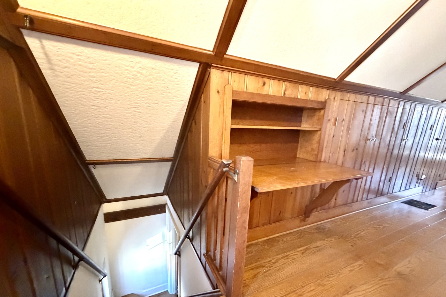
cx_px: 219
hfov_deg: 100.4
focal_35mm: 15
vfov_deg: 77.0
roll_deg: -1.5
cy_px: 165
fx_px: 186
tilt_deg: -12.5
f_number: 2.2
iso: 1250
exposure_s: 1/60
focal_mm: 2.22
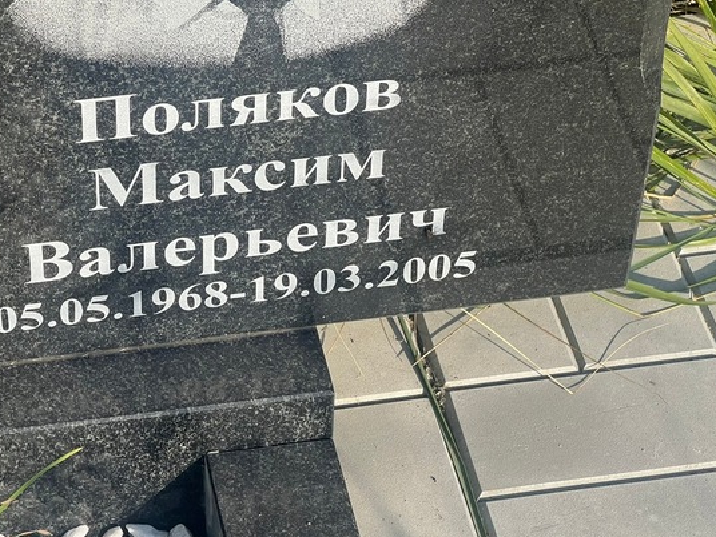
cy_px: 347
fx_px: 2379
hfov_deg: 17.1
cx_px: 266
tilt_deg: -42.8
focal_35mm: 115
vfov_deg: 12.9
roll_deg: +4.4
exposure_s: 1/419
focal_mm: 9
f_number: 2.8
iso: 32
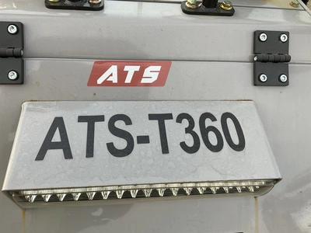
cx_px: 156
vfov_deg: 48.2
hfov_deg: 61.7
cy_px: 116
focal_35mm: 29
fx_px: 261
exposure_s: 1/122
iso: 25
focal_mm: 3
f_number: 1.8
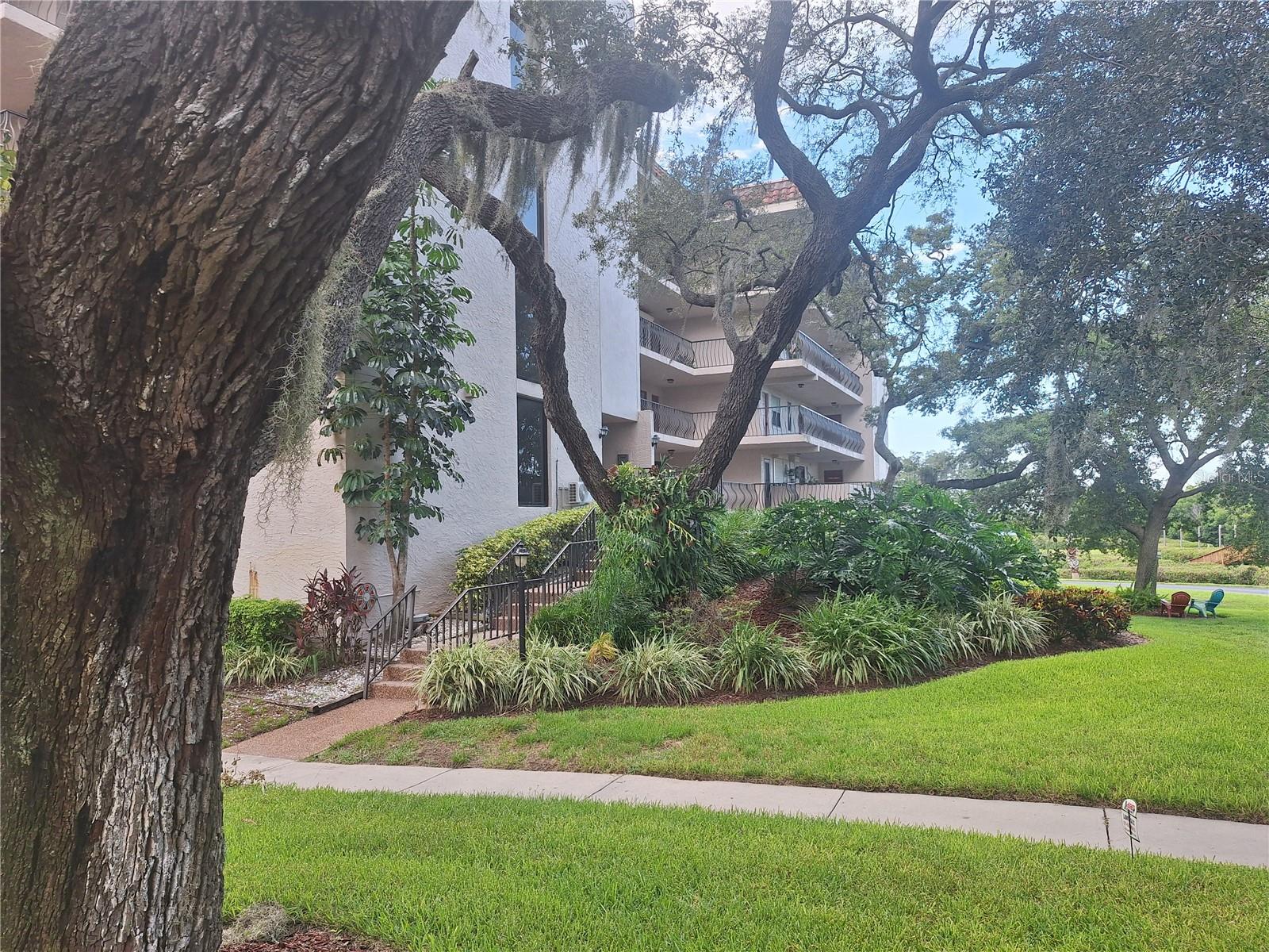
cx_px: 634
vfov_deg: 58.9
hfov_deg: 73.9
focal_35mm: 23
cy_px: 476
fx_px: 843
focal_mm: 5.54
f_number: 1.8
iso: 40
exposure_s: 1/416
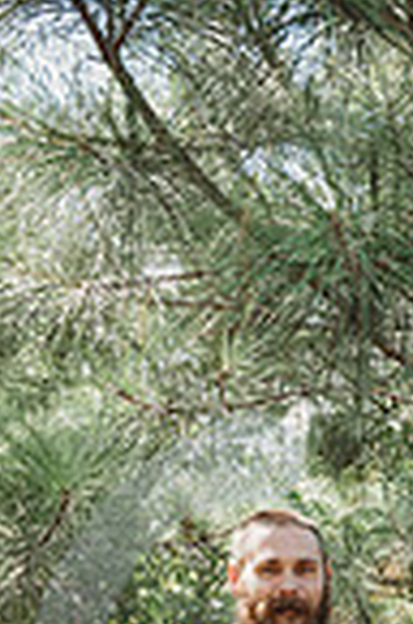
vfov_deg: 22.3
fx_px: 1452
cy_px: 757
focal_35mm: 84
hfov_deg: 14.9
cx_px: 637
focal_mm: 27
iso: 200
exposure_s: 1/125
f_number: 5
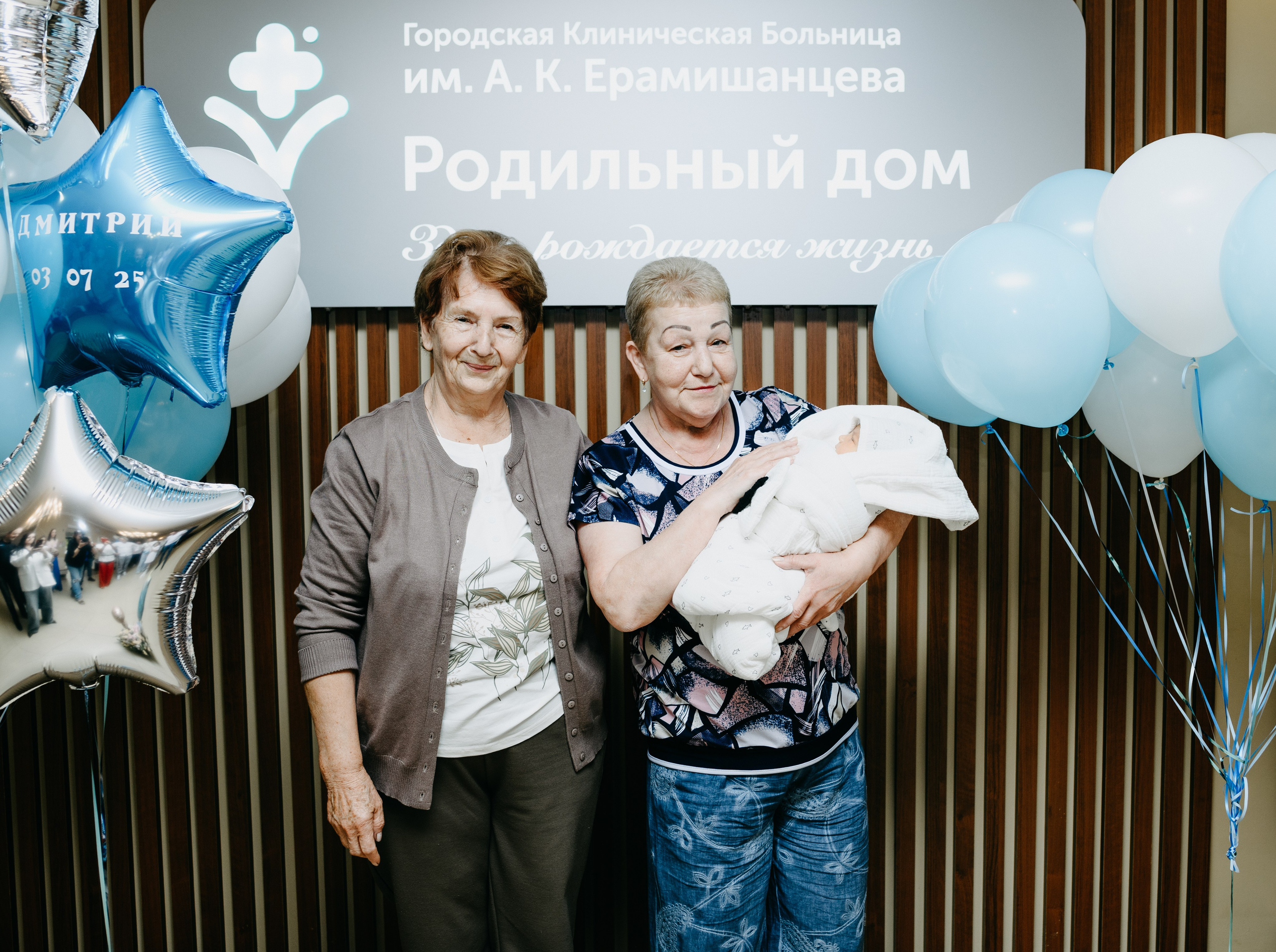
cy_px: 474
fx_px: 1423
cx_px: 716
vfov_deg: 37.0
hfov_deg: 48.2
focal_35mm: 39
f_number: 4
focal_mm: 35
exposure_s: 1/160
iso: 200
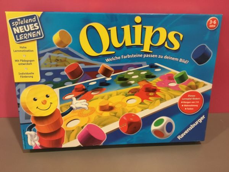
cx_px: 114
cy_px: 86
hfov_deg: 58.4
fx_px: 205
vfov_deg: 45.4
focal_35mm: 31
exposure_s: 1/33
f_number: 2.4
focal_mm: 3.3
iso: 200
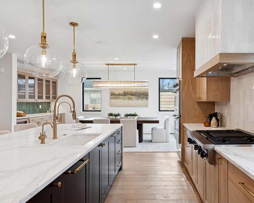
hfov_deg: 67.4
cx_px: 153
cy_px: 101
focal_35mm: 25
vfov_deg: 56.8
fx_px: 188
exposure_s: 1/15
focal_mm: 22
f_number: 10
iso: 400
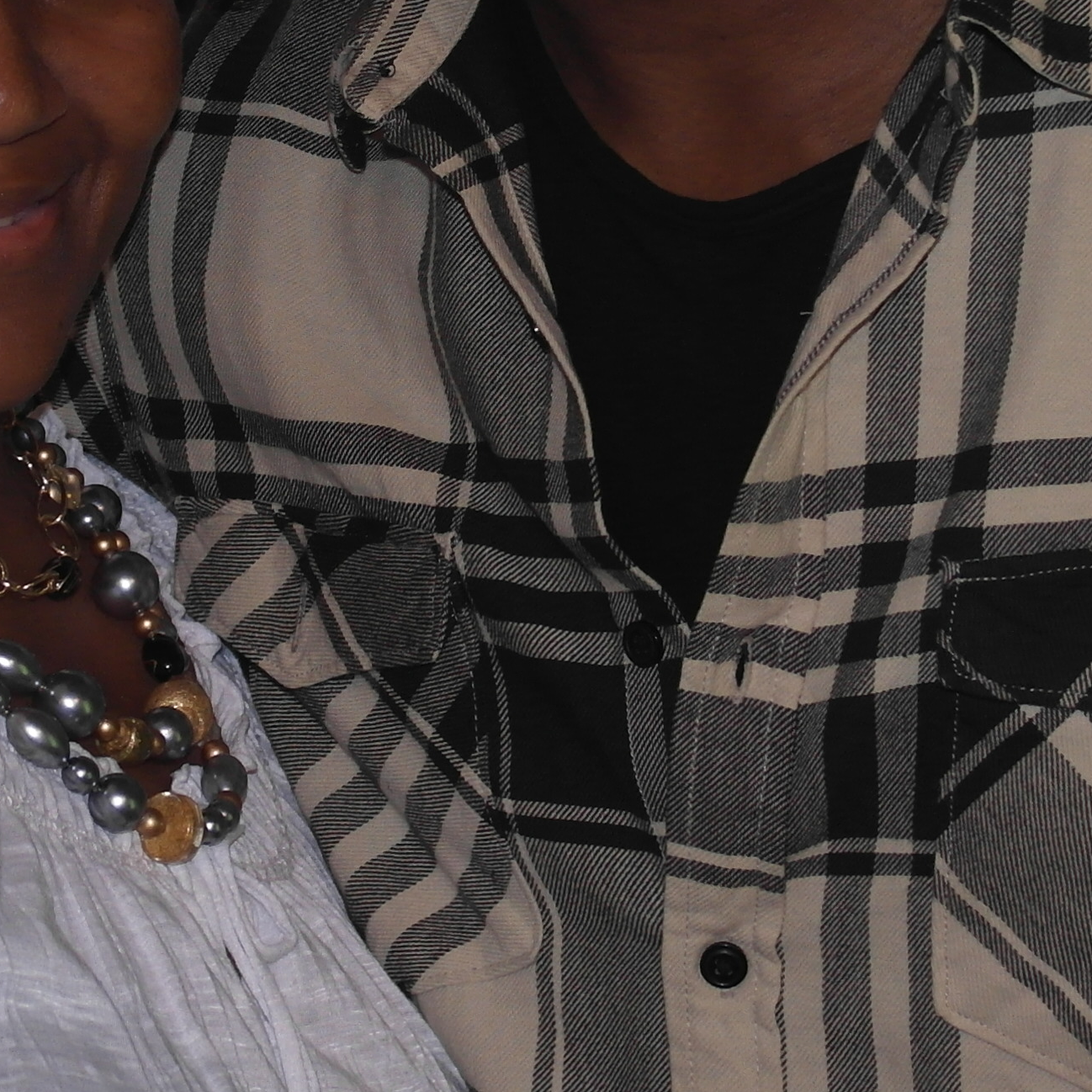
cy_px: 226
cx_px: 314
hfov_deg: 13.5
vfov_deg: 13.5
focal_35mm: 129
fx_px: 4604
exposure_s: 1/50
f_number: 4
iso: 400
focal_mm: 24
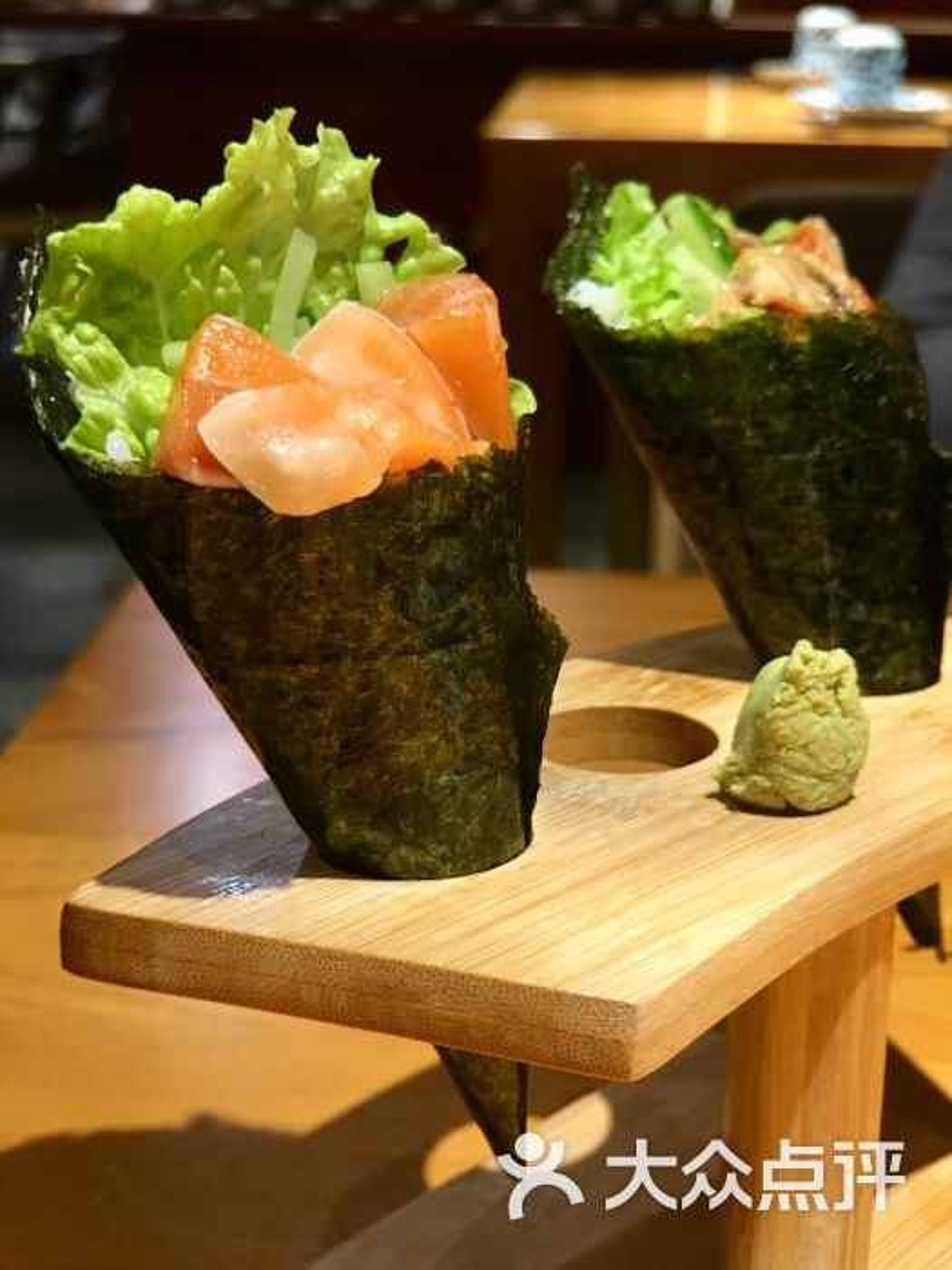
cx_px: 476
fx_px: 1063
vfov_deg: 61.7
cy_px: 635
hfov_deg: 48.2
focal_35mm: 29
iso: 80
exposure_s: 1/17
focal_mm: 4.15
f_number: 2.2
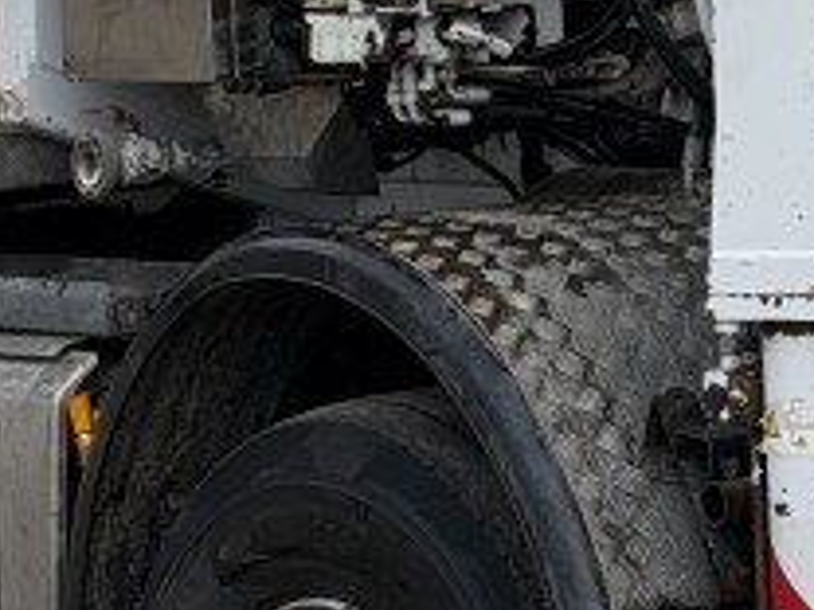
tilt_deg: +1.9
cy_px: -246
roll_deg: +1.4
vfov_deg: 8.8
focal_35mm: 166
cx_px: 1217
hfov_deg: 11.4
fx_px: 3904
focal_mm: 6.93
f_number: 1.8
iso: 64
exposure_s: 1/1754
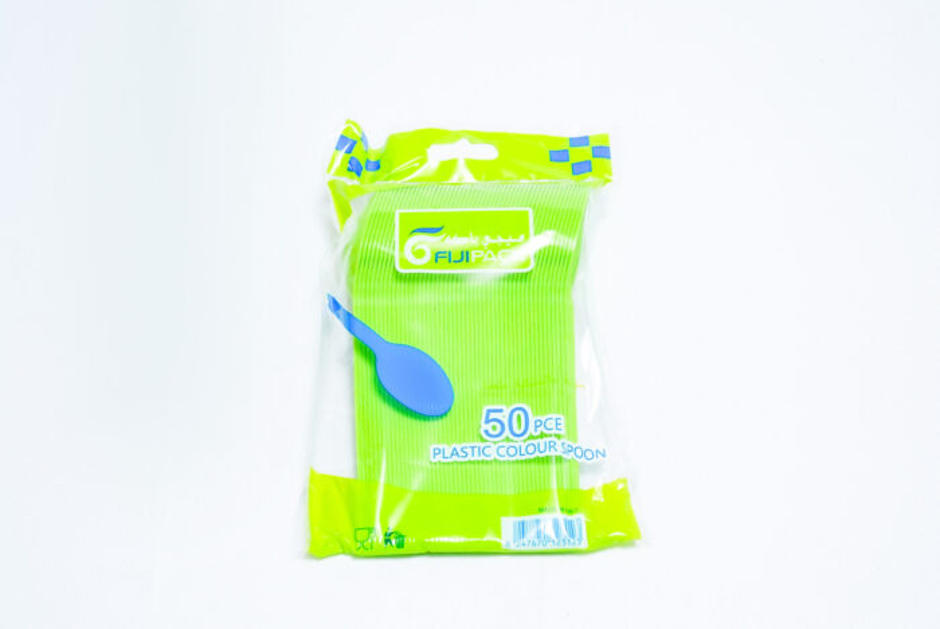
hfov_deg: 28.8
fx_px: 1829
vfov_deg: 19.5
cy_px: 314
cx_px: 470
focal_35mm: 70
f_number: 9
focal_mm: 70
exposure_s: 1/200
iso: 3200
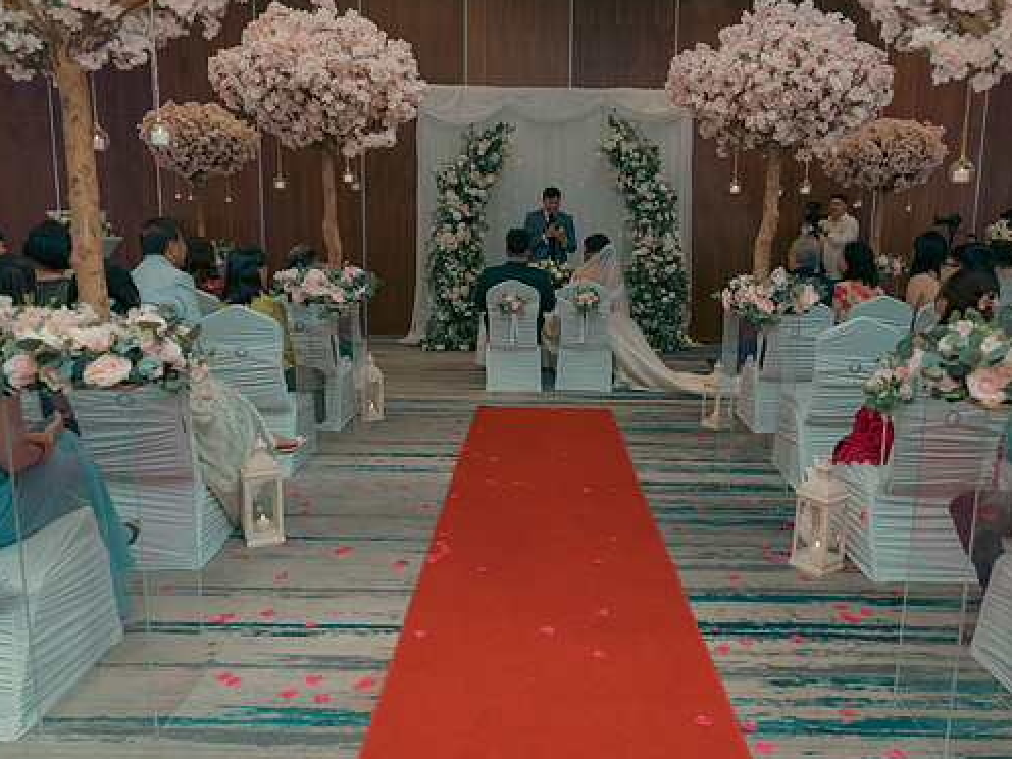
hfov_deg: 65.3
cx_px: 539
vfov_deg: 51.3
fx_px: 789
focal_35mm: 27
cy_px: 370
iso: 2500
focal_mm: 24
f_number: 3.5
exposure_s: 1/160
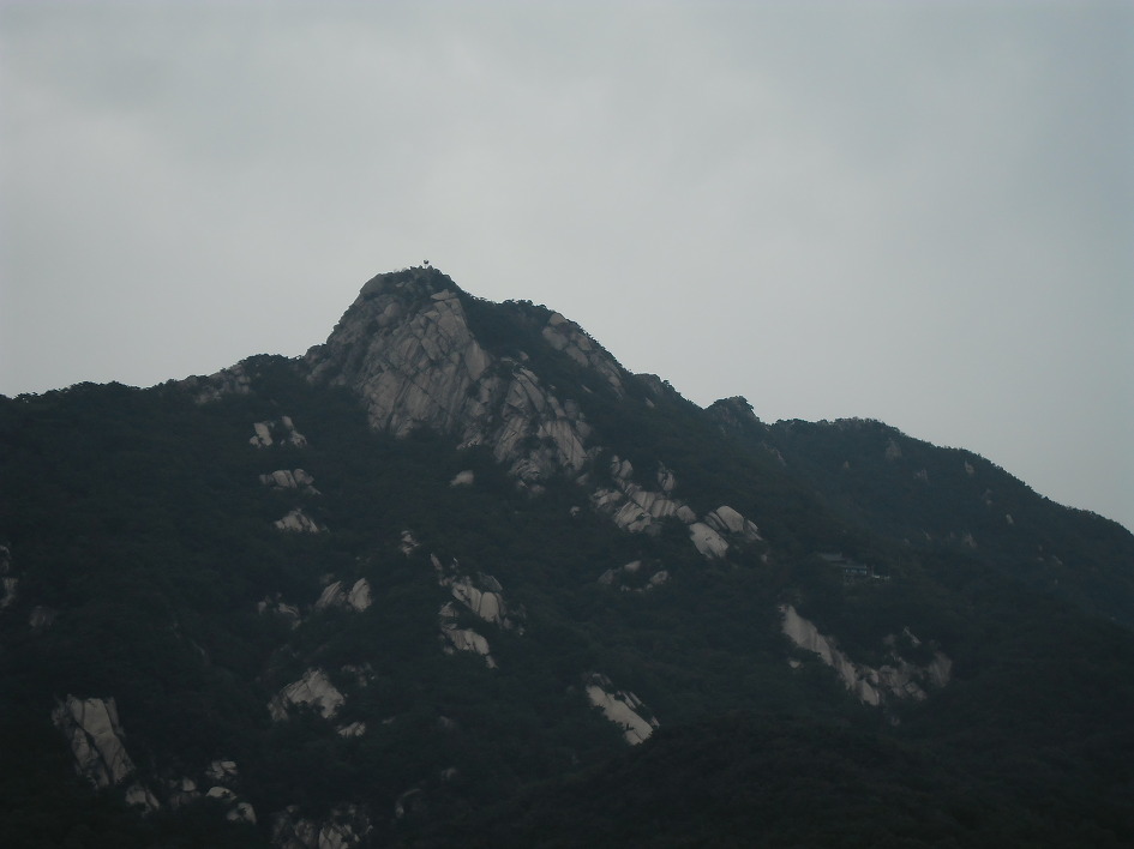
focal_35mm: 74
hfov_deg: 26.3
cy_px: 424
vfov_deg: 19.9
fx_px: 2423
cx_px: 567
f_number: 3.9
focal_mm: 13.2
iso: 80
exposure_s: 1/608
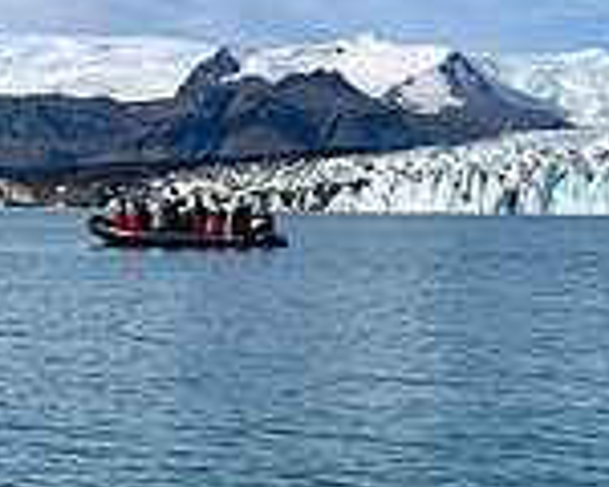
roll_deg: +0.2
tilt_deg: -1.3
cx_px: 313
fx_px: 1766
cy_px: 254
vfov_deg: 15.7
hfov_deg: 19.6
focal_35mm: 98
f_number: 1.8
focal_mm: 4.25
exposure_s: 1/3521
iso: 25
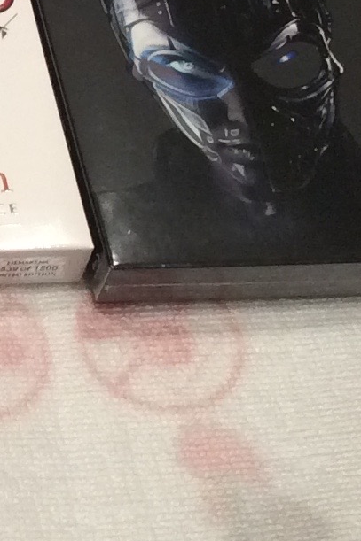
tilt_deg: -52.5
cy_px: 8
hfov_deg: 9.1
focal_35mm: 141
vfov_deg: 14.3
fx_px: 2122
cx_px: -362
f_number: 2.4
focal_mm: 3.3
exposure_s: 1/24
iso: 64
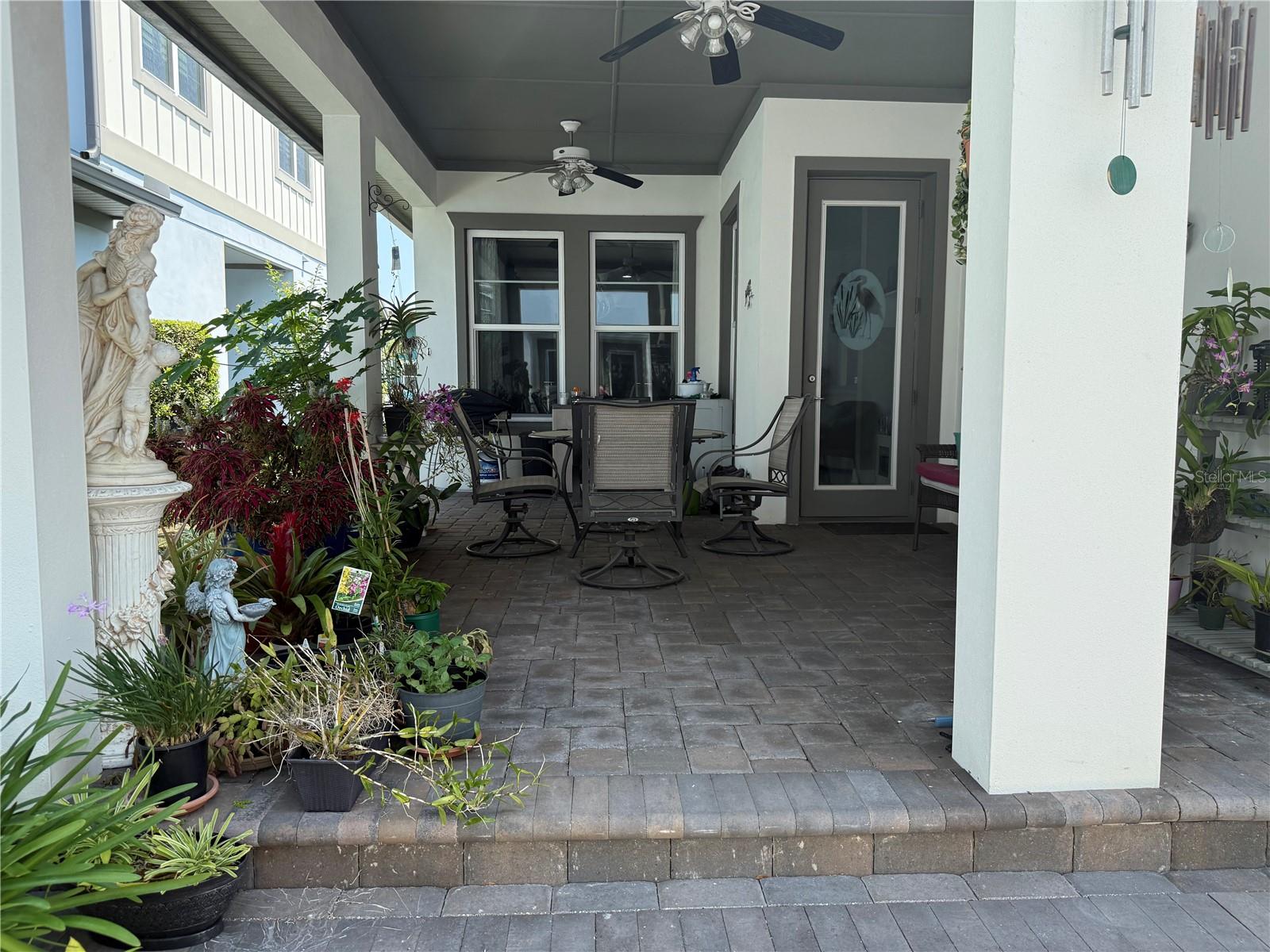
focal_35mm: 24
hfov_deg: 71.6
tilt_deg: -4.2
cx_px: 635
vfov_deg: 56.8
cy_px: 476
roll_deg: +0.2
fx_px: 881
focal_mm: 6.76
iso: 100
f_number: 1.78
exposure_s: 1/1493
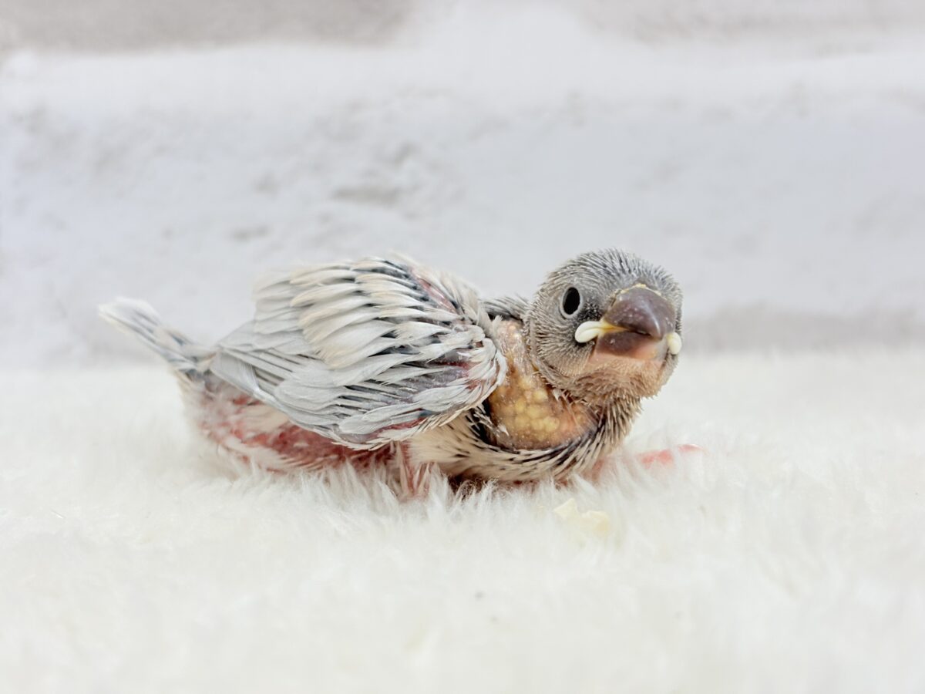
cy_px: 347
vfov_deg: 28.0
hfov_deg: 36.8
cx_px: 462
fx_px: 1390
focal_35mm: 52
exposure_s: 1/50
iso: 50
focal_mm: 5.96
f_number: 1.6
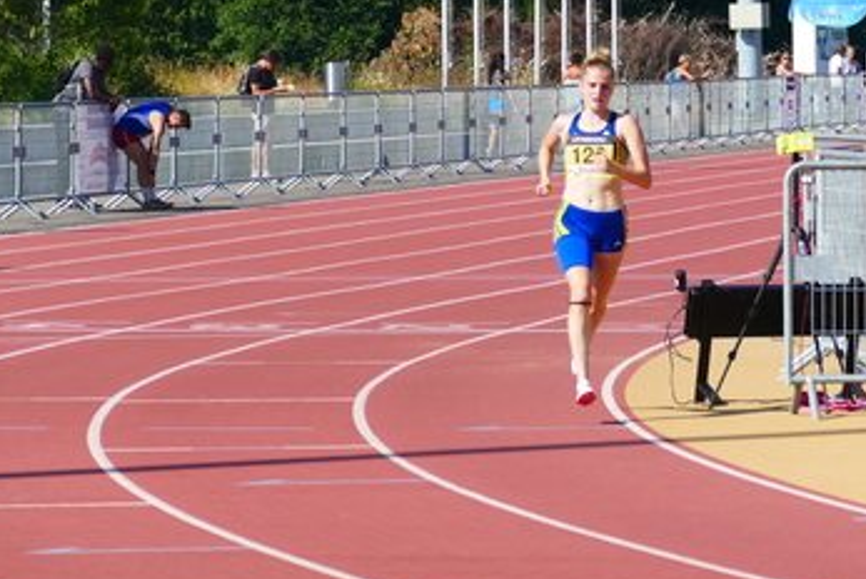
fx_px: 6548
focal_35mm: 272
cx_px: 644
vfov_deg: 5.1
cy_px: 225
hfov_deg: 7.6
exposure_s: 1/800
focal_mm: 63.88
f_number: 4
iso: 125
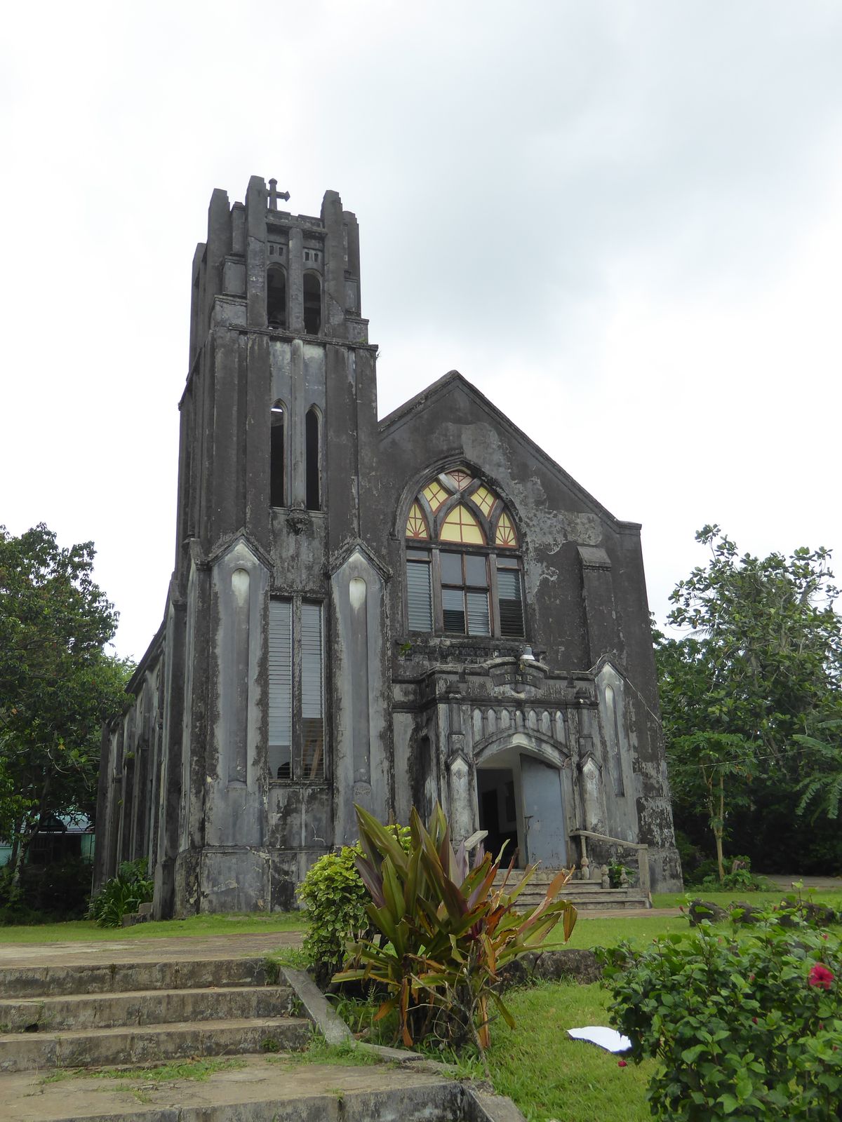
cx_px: 421
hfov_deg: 41.8
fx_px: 1103
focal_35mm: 34
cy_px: 561
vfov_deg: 54.0
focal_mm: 5.8
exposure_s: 1/250
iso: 125
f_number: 3.6
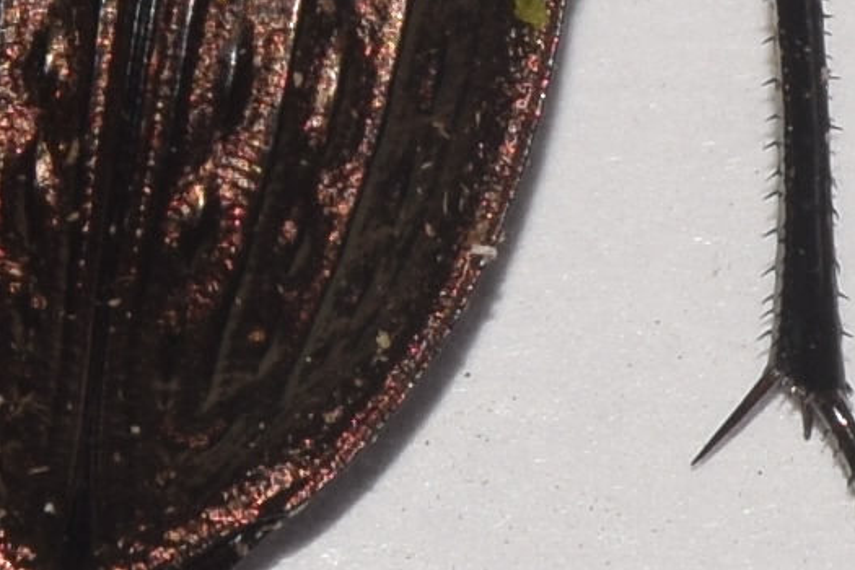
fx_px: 9119
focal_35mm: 384
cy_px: 283
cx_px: 155
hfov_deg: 5.4
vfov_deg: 3.6
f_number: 13
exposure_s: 1/160
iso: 100
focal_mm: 140
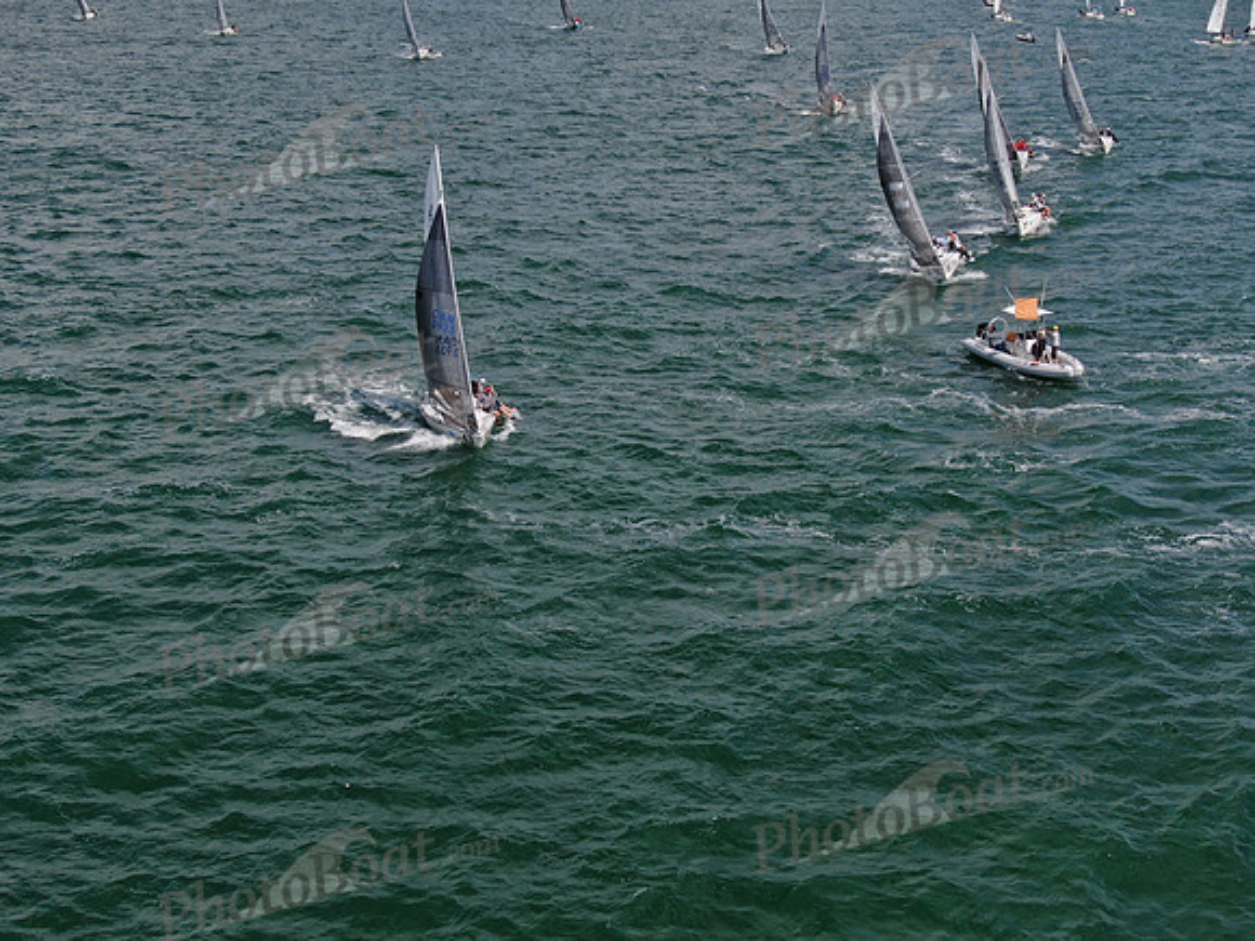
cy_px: 470
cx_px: 628
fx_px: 1740
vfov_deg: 30.3
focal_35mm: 48
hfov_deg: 39.7
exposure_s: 1/1250
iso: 100
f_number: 3.8
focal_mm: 8.6
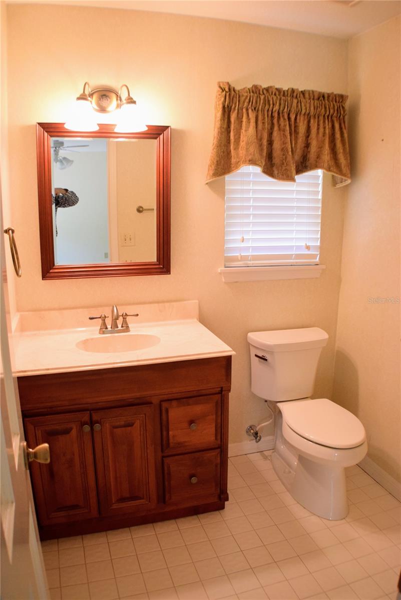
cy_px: 300
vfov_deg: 53.1
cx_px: 200
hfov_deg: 36.9
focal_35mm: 36
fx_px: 601
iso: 1000
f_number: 4
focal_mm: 24
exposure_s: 1/60
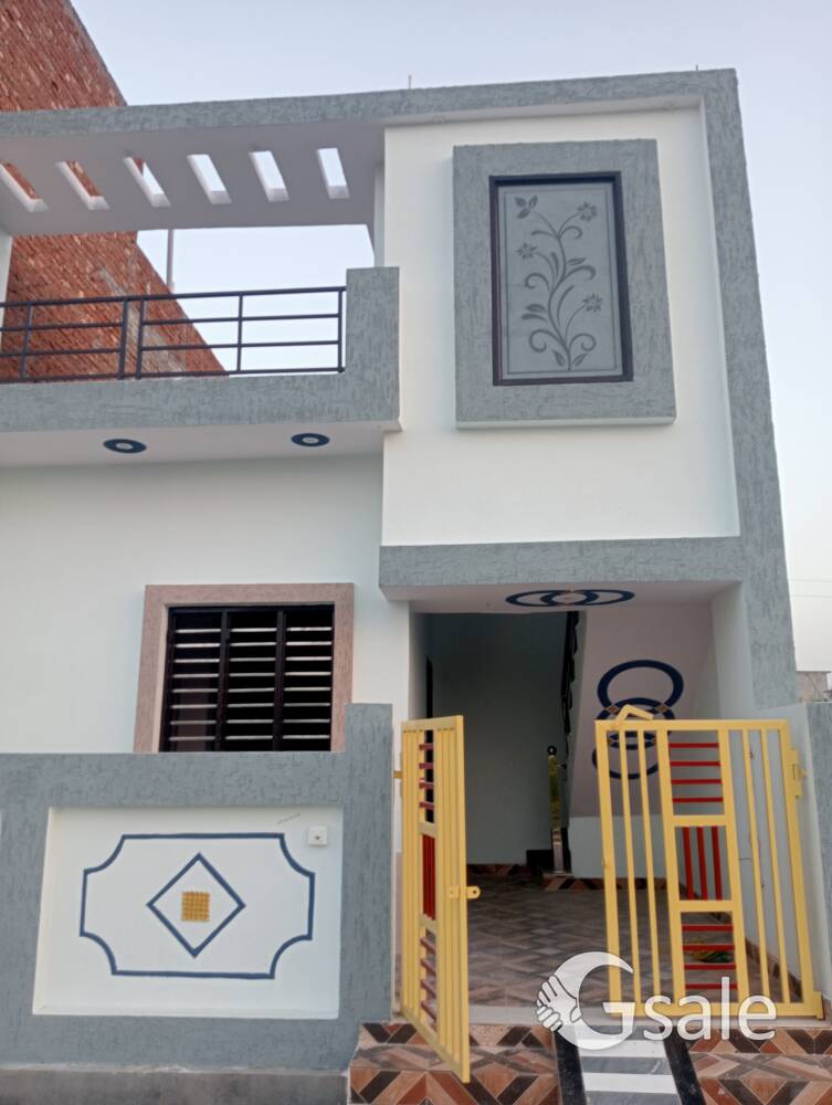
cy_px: 552
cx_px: 416
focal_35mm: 28
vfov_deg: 63.4
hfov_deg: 49.9
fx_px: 895
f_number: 1.8
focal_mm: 4.04
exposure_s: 1/33.3
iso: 118
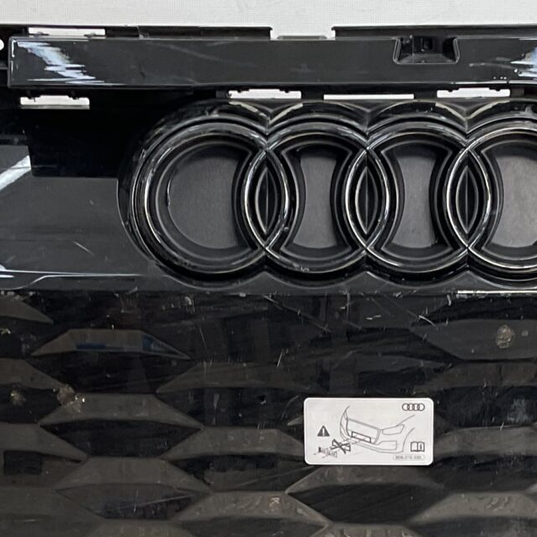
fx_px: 1808
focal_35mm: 103
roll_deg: -0.5
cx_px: 376
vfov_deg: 16.5
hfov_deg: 16.8
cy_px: 550
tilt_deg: -18.3
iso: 16
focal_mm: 3
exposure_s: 1/138
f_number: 1.8
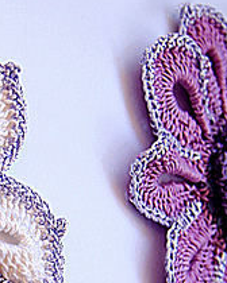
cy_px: 305
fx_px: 848
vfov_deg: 18.3
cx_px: -103
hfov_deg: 14.3
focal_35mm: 101
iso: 200
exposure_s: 1/80
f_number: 4
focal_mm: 17
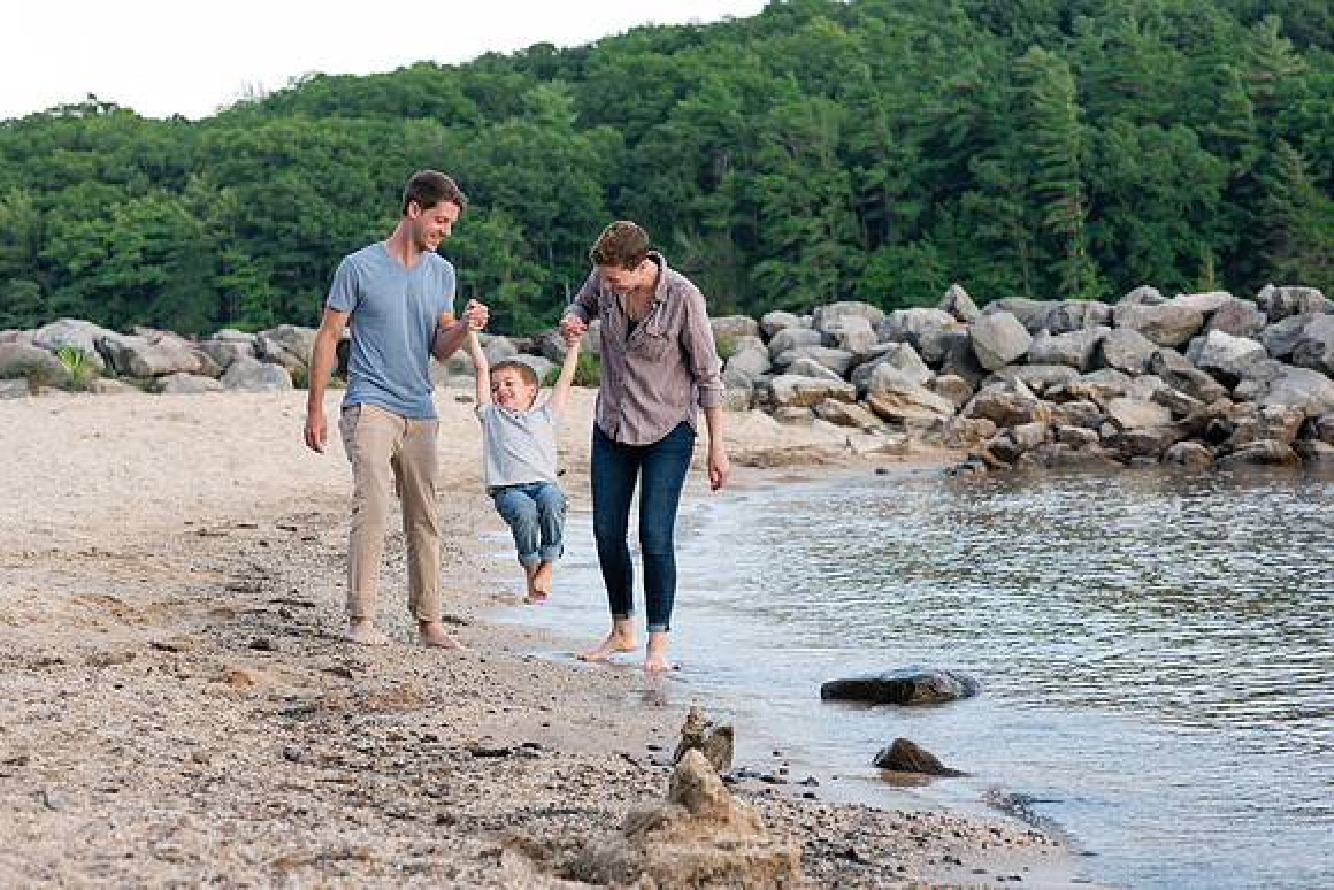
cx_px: 667
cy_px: 445
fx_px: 3235
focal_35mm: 87
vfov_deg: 15.7
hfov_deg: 23.3
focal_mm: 85
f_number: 5.6
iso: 500
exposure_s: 1/320
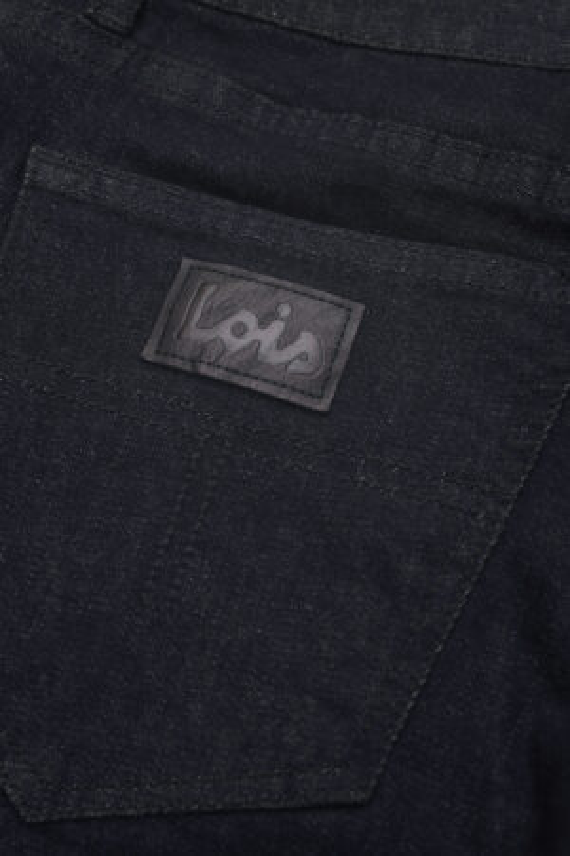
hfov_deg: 27.0
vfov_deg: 39.6
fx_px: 1187
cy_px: 428
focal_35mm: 50
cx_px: 285
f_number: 10
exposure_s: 1/160
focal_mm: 50
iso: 100
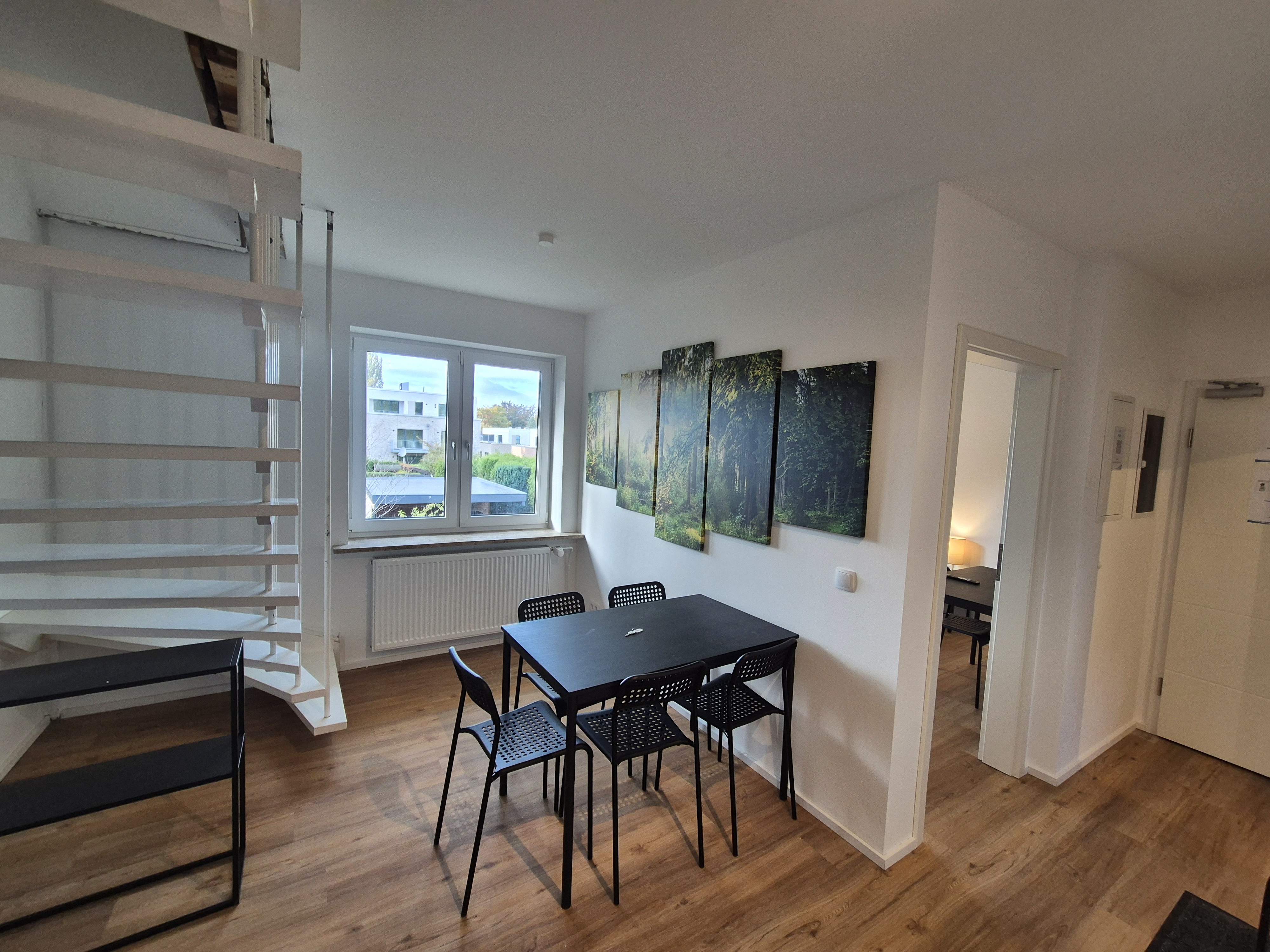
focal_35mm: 13
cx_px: 635
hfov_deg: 106.2
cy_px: 476
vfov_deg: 89.9
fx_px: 477
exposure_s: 1/50
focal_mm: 2.2
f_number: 2.2
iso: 125
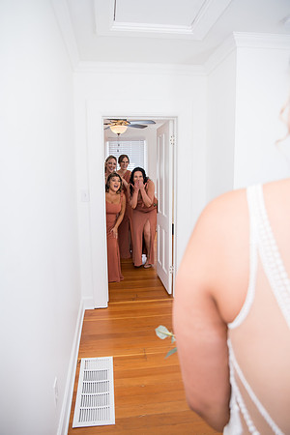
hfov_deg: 53.1
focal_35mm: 24
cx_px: 145
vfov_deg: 73.7
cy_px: 218
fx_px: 290
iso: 640
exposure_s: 1/320
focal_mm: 24
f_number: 4
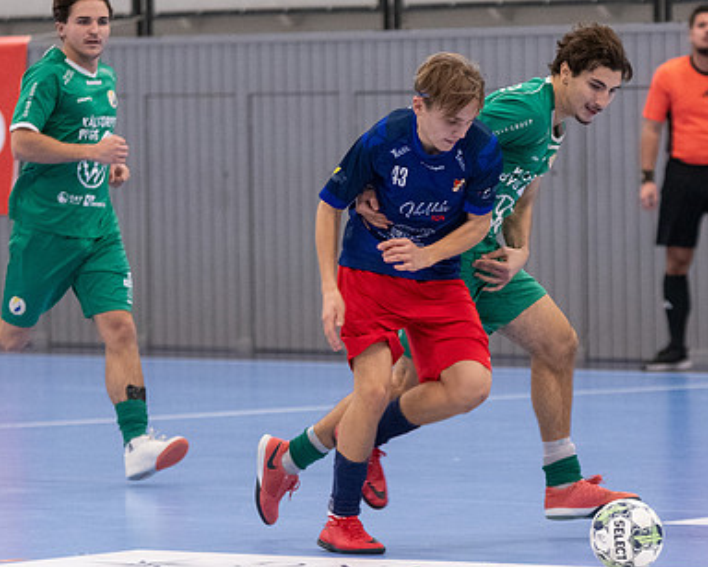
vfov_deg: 5.5
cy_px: 283
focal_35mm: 281
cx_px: 498
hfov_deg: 6.9
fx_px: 5894
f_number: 3.2
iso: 4000
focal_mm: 130
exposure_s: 1/640
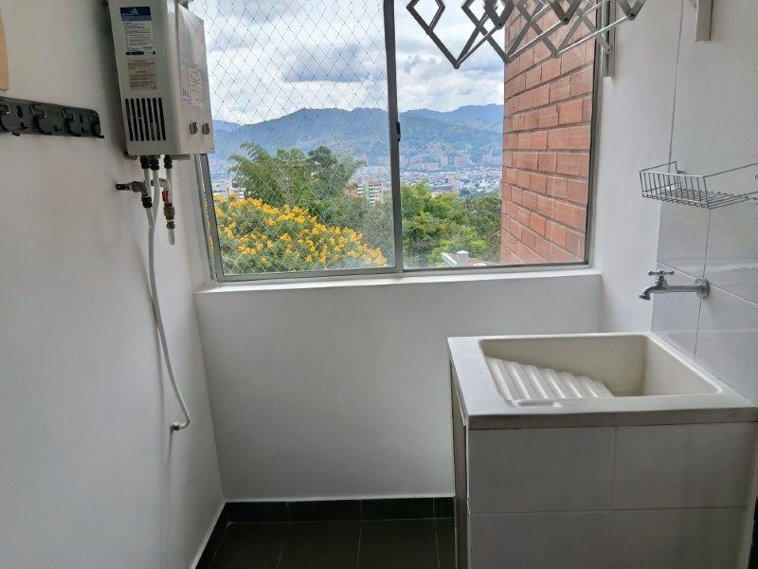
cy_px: 284
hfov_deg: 71.6
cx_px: 379
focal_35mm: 24
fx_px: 526
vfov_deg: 56.8
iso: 53
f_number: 1.7
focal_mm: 5.24
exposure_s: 1/121
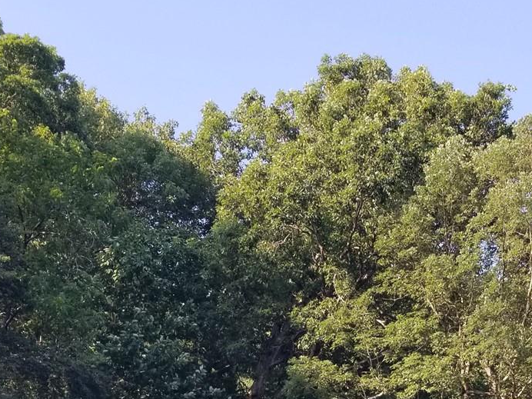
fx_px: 1183
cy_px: 537
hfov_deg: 25.1
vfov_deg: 17.8
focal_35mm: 77
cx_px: 382
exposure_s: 1/610
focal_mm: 4.25
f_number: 1.7
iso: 50
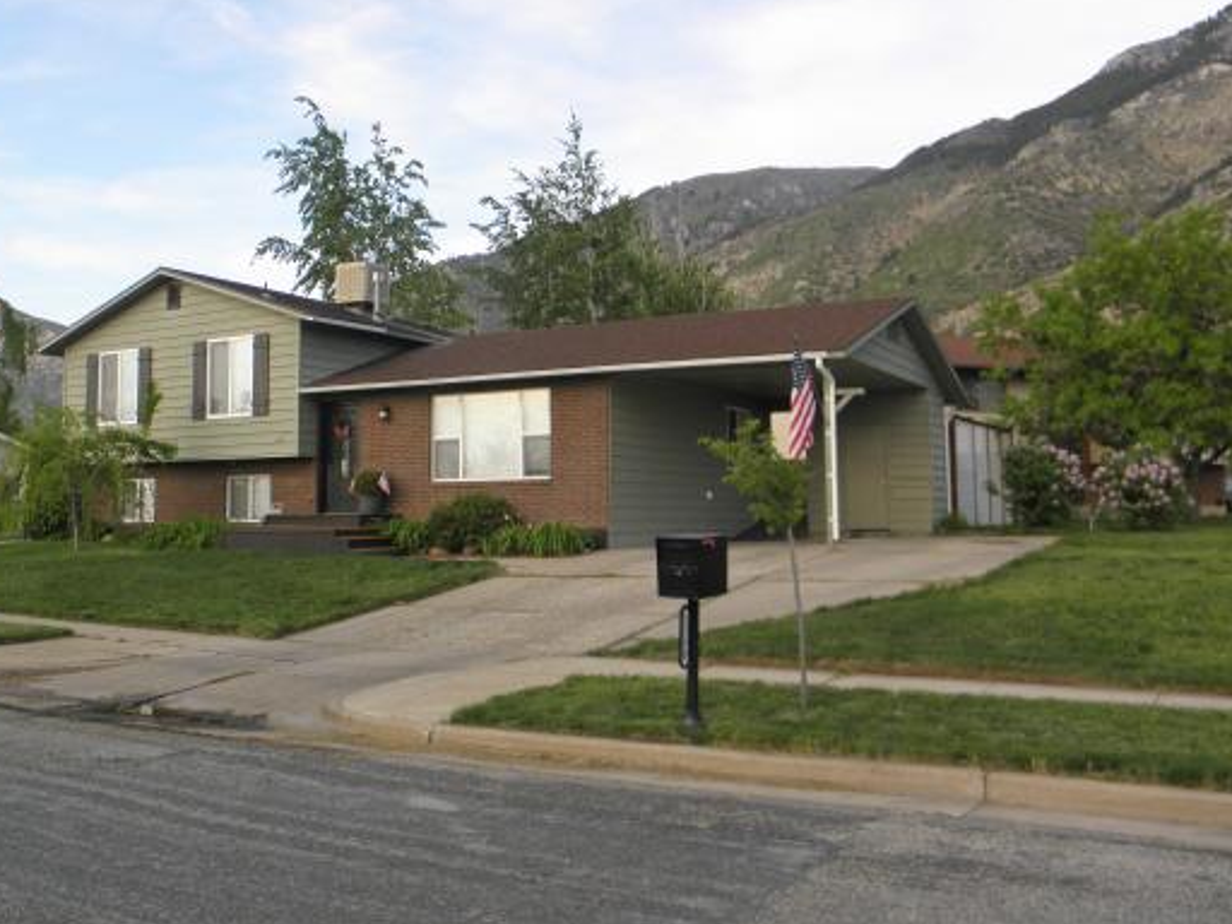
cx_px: 467
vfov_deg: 40.6
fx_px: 1246
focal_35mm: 35
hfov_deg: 52.1
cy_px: 407
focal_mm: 5
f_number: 3.5
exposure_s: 1/250
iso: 100
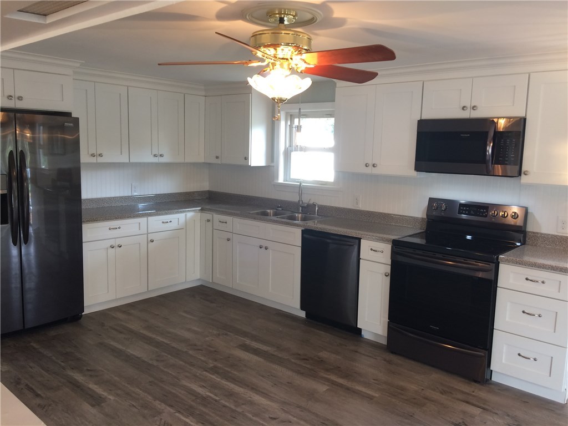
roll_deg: -1.1
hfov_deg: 61.7
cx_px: 284
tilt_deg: -7.1
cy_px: 213
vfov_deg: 48.2
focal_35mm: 29
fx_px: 476
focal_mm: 4.15
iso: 50
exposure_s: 1/30
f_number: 2.2
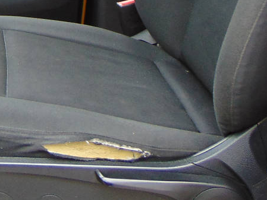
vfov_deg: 15.4
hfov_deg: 20.9
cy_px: -97
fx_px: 687
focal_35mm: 89
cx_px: -30
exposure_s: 1/30
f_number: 3
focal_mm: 4.5
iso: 80
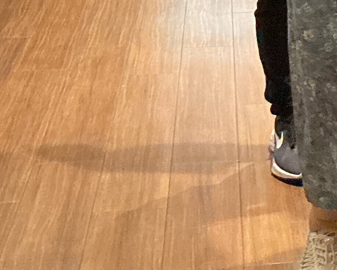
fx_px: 1237
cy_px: -268
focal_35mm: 124
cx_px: 501
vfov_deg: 11.3
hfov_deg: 14.5
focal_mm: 3
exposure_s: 1/60
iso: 200
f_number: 1.8
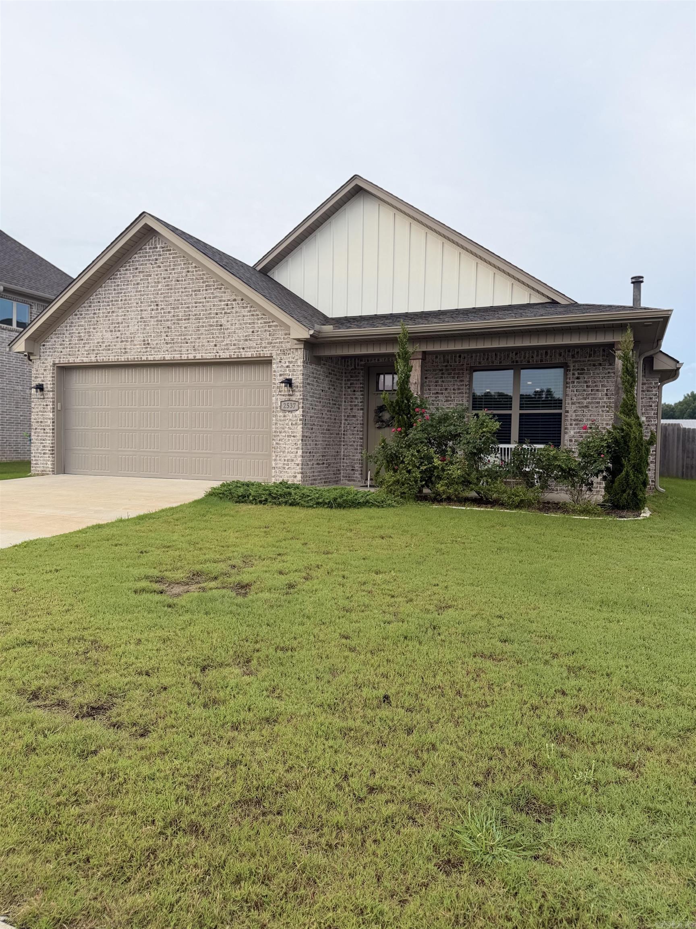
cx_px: 348
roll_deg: -1.4
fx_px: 643
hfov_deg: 56.8
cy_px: 464
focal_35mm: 24
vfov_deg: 71.6
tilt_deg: -1.9
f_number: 1.78
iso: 80
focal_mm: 6.76
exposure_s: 1/831
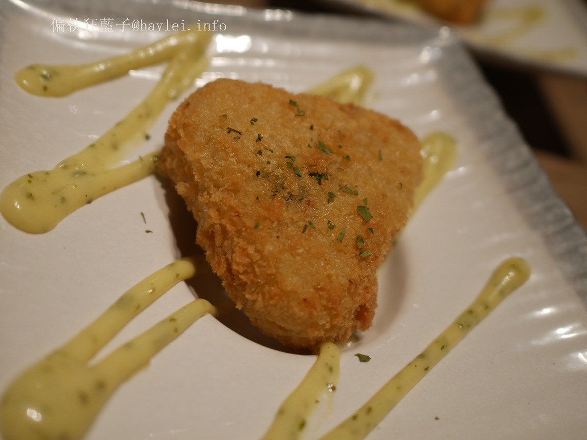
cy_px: 214
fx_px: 526
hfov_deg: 58.4
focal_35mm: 31
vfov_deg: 45.4
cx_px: 287
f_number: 1.8
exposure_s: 1/125
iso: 200
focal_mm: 15
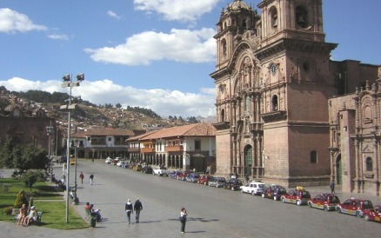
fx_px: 405
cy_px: 105
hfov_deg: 50.4
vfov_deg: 32.8
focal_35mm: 39
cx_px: 189
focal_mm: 4.7
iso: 50
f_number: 5.2
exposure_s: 1/474
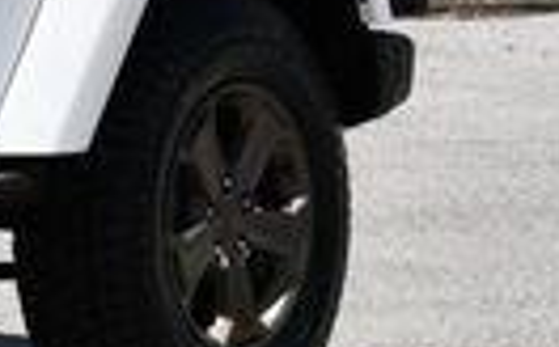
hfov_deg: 7.2
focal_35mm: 278
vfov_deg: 4.7
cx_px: -707
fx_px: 4228
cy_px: -110
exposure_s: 1/320
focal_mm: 28
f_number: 9
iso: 100
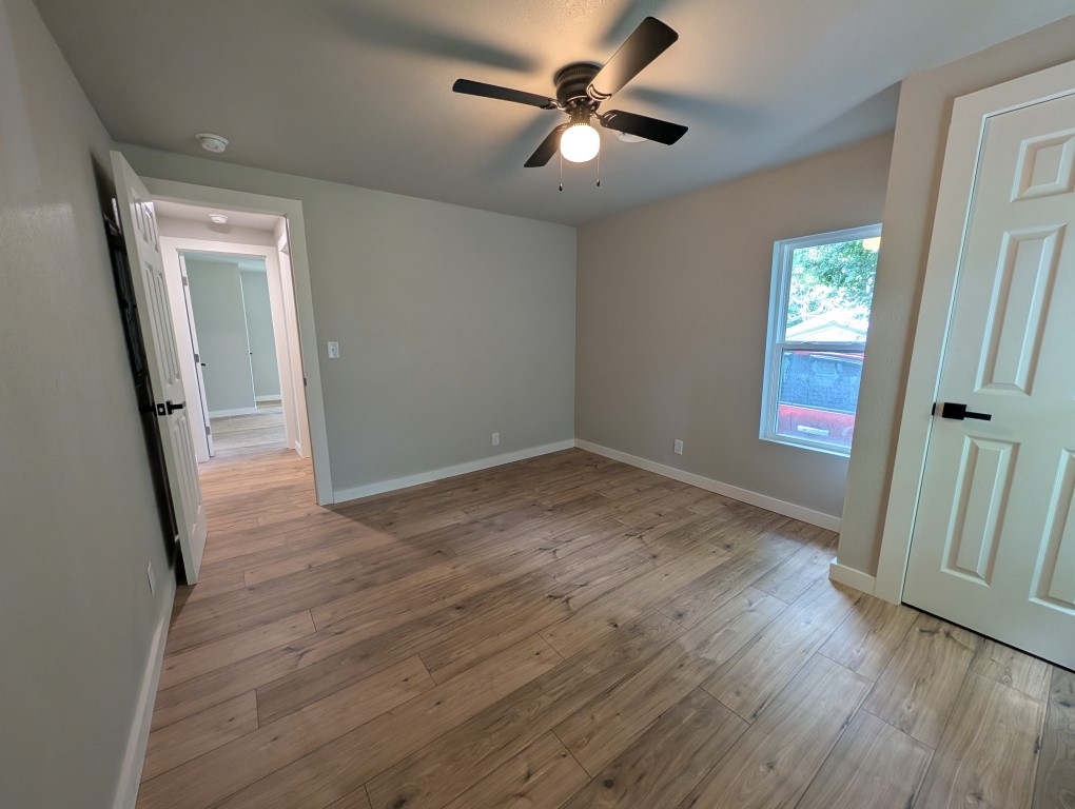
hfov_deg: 110.5
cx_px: 538
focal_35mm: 12
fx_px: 373
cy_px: 404
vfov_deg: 94.6
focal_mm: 2.02
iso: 70
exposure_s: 1/60
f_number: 1.7
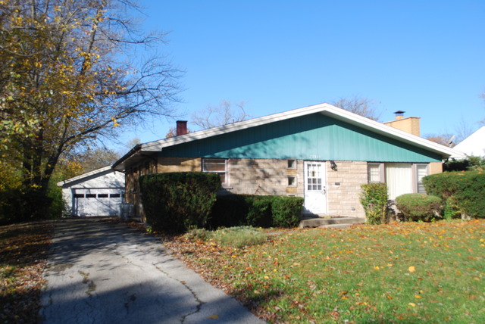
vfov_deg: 40.0
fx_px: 445
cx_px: 242
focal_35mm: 33
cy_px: 162
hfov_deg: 57.2
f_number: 7.1
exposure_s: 1/200
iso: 100
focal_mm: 22
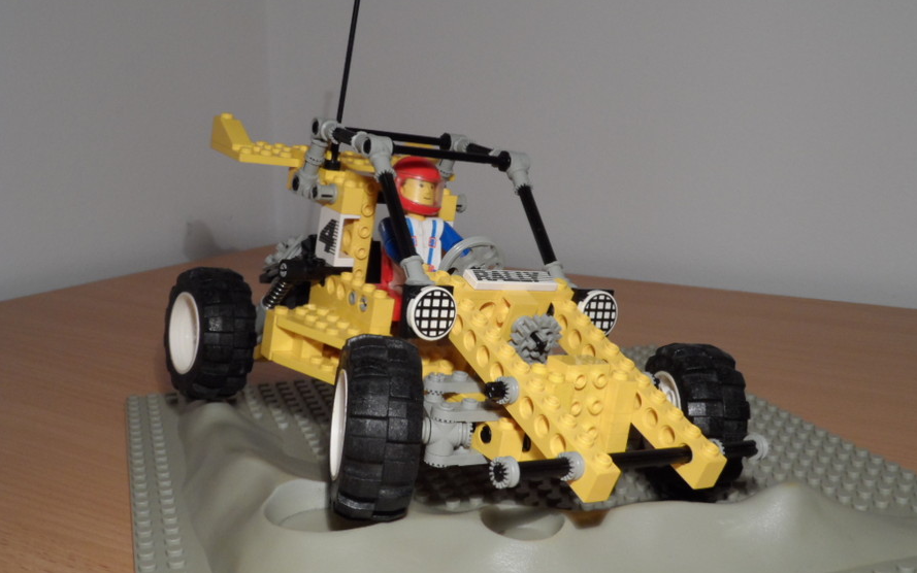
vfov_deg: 29.2
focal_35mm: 44
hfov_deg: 45.3
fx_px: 1100
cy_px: 267
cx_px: 462
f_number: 3.7
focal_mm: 6.8
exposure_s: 1/15
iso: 200
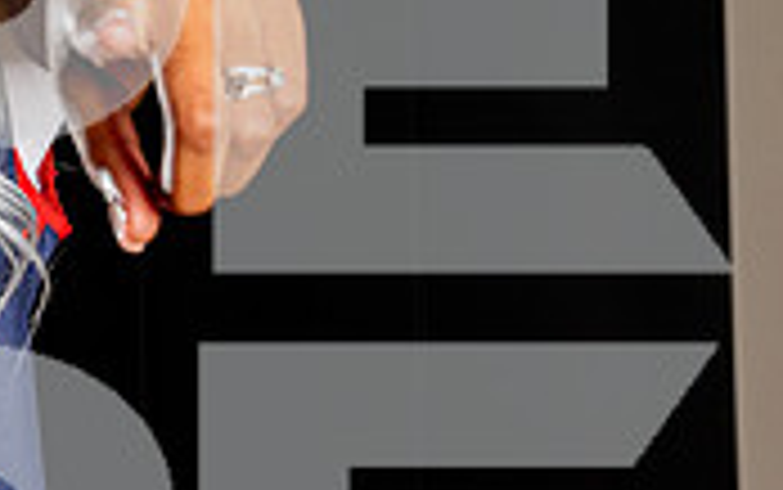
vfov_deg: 10.4
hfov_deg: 15.2
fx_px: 2690
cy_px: 38
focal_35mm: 126
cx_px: -414
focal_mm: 37.1
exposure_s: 1/200
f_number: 7.1
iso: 640
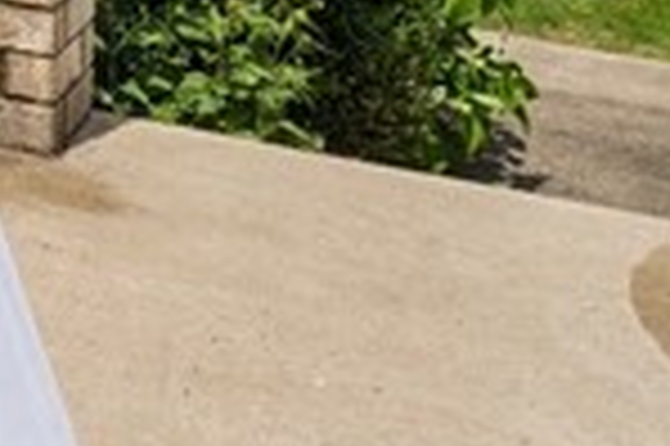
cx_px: -872
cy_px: -543
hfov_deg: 14.4
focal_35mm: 102
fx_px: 1896
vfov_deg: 11.6
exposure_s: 1/500
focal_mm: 14
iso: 200
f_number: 8
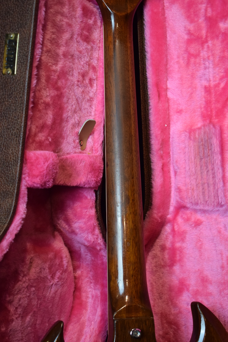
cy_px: 171
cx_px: 114
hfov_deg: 22.6
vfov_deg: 33.4
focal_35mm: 60
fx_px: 570
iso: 2000
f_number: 5
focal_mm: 40
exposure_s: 1/60
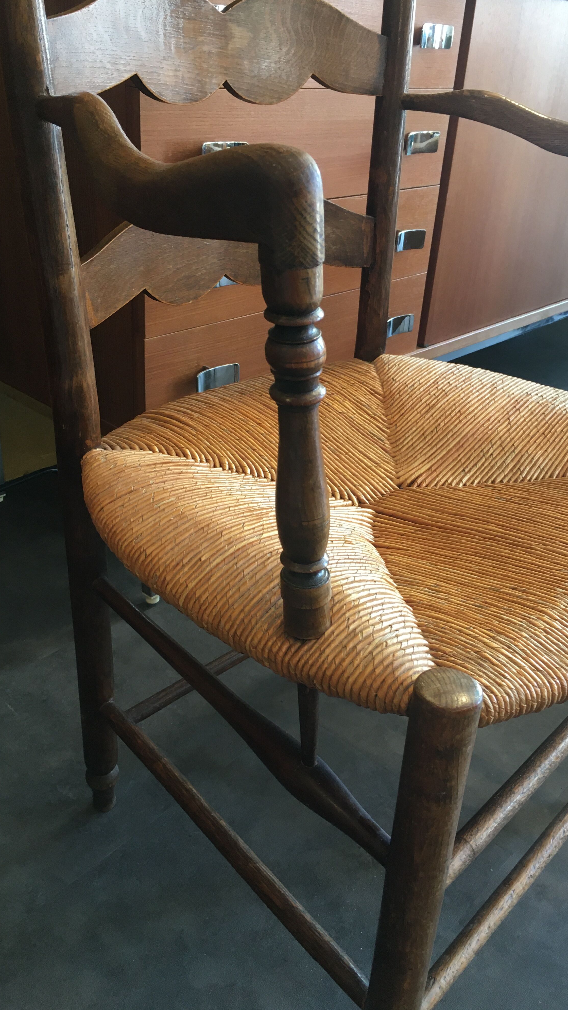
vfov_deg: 61.0
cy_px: 501
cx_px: 307
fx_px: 857
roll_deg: -6.5
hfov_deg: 36.7
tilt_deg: -28.5
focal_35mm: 32
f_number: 2.2
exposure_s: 1/33
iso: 100
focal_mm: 4.15
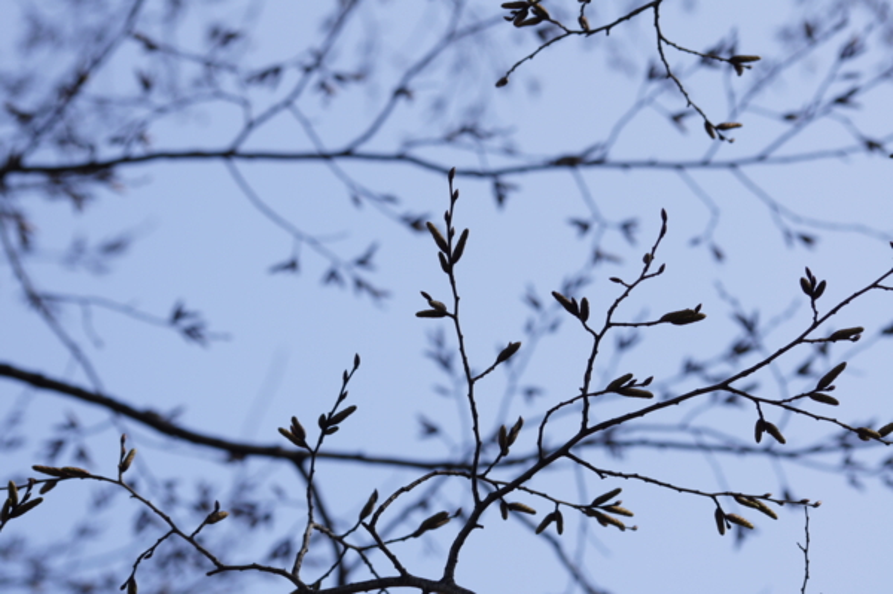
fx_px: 3346
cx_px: 446
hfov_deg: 15.2
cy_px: 297
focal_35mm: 135
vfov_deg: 10.1
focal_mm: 90
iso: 200
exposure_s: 1/640
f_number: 6.3
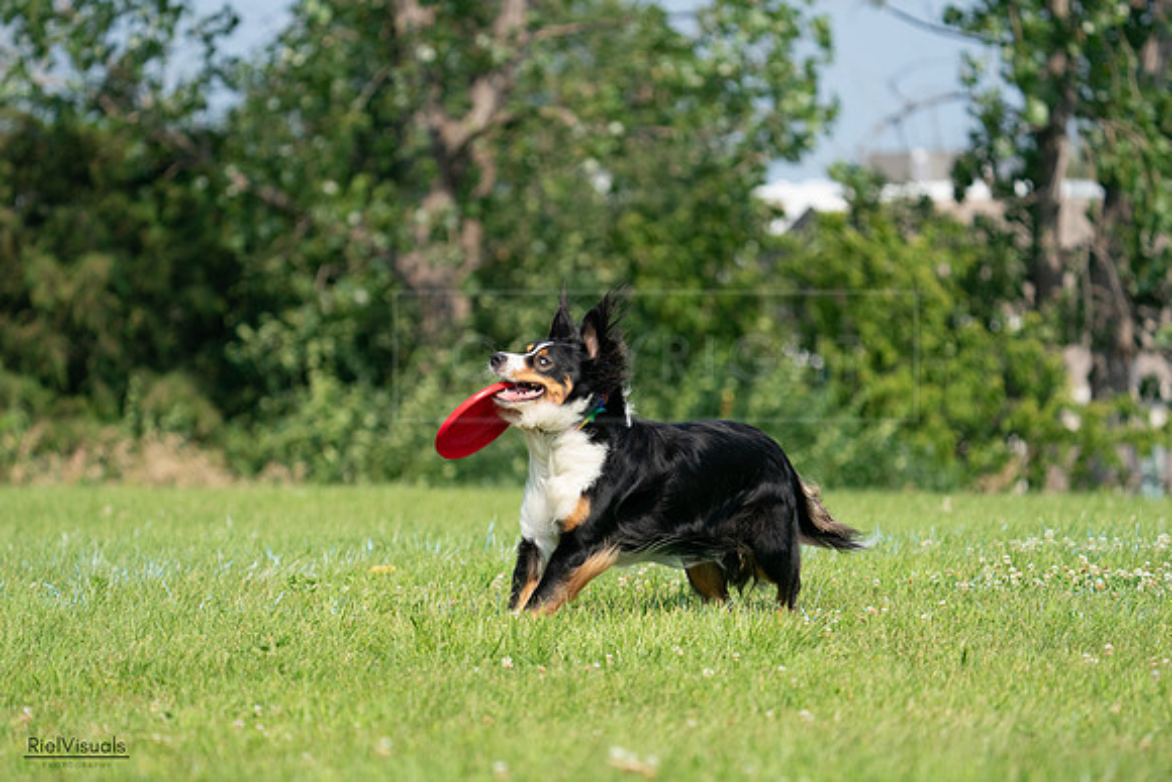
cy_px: 391
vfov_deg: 5.4
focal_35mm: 257
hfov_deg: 8.0
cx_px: 586
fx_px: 8368
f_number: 5.6
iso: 1250
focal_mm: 257
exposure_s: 1/4000
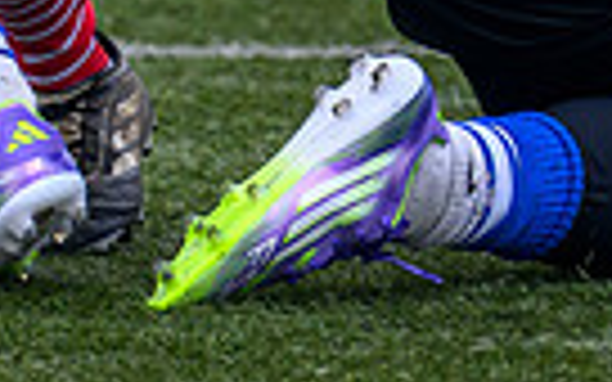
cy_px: -629
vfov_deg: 0.8
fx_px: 26036
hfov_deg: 1.3
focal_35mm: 1561
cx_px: -367
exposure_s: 1/2000
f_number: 4
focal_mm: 240
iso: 1000
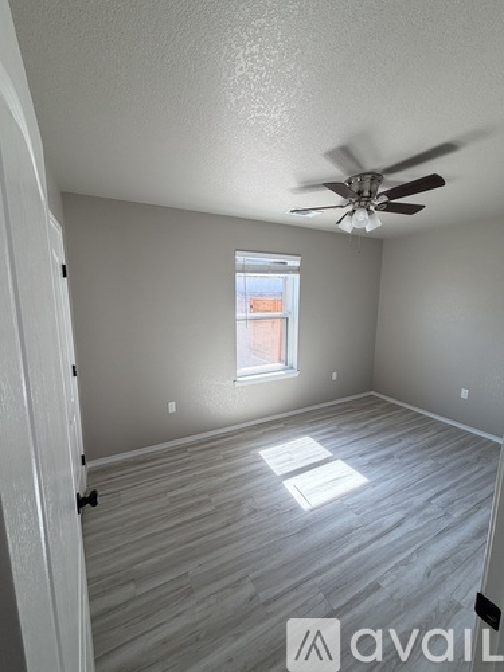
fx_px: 272
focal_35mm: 14
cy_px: 336
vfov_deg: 102.1
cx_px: 252
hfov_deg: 85.7
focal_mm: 2.22
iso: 80
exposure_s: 1/121
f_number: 2.2
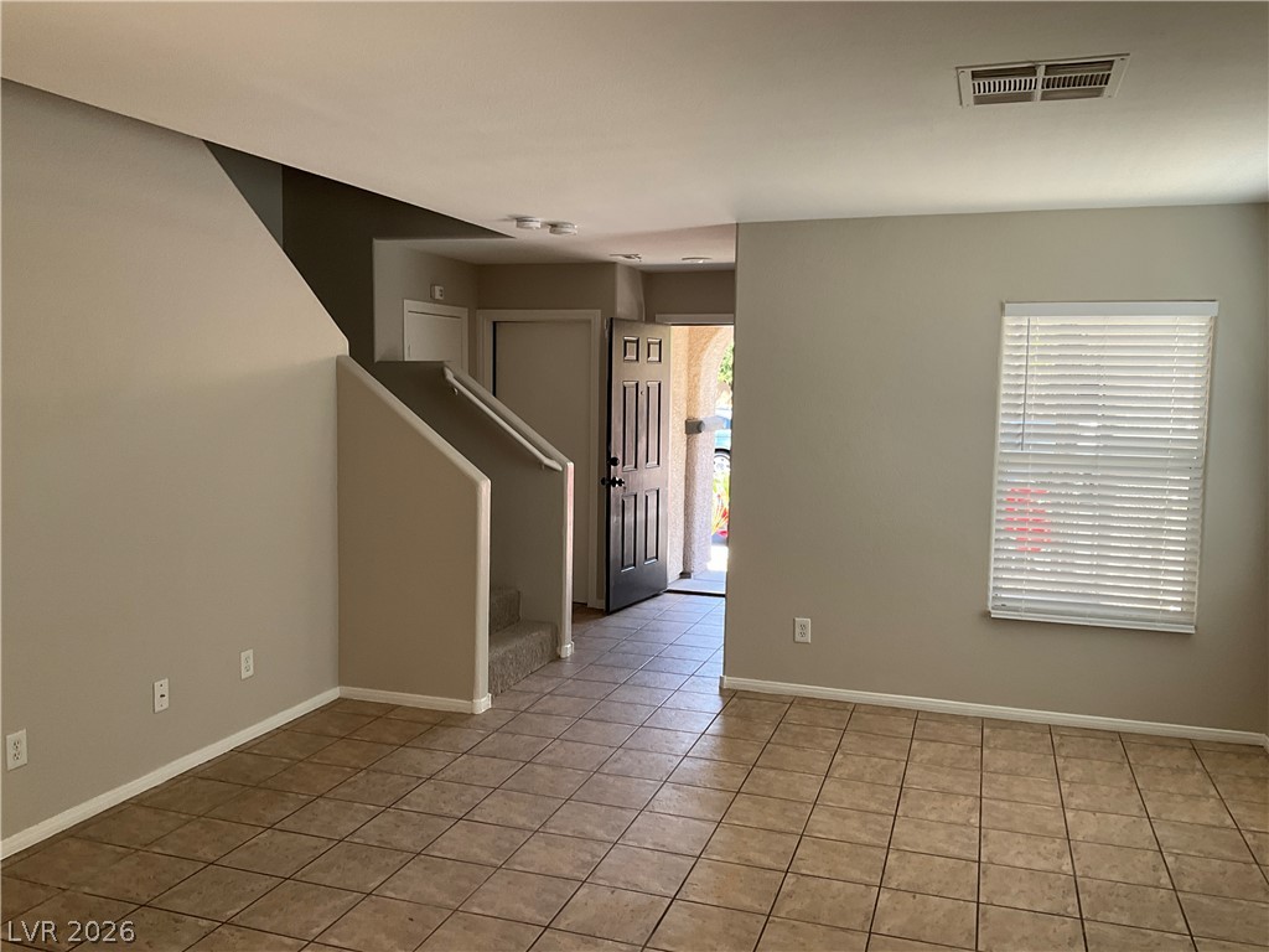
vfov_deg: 48.2
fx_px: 1063
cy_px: 476
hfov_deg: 61.7
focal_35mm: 29
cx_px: 634
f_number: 1.8
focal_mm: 3
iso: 50
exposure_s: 1/122
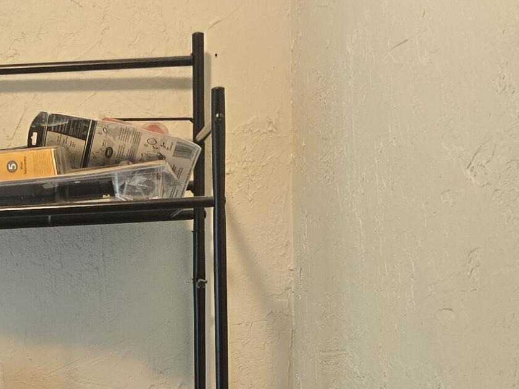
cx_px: 81
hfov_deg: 23.4
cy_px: 680
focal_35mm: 82
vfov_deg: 15.6
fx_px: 1230
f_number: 1.7
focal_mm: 6.3
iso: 200
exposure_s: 1/120
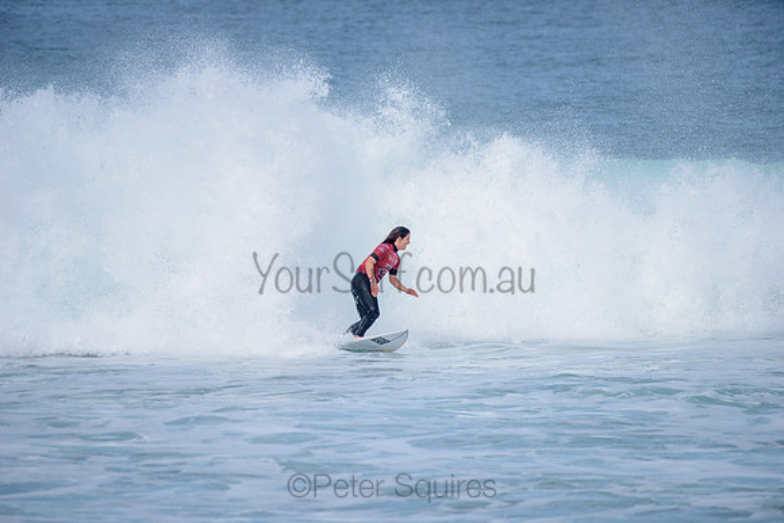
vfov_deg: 2.8
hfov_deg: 4.1
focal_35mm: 500
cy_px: 262
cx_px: 392
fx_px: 10891
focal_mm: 500
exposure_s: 1/2500
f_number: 6.3
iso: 250
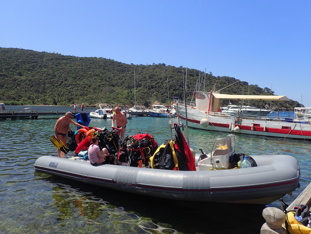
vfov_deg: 54.9
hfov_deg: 69.4
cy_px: 117
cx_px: 156
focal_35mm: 25
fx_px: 225
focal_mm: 4.5
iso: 100
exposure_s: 1/200
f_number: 8
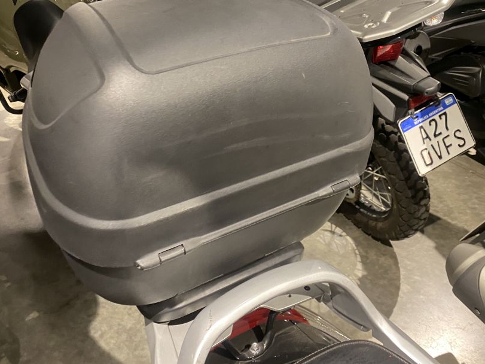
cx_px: 213
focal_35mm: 34
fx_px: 476
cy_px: 134
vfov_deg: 41.4
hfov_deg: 53.8
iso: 320
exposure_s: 1/50
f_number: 1.8
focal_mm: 4.25
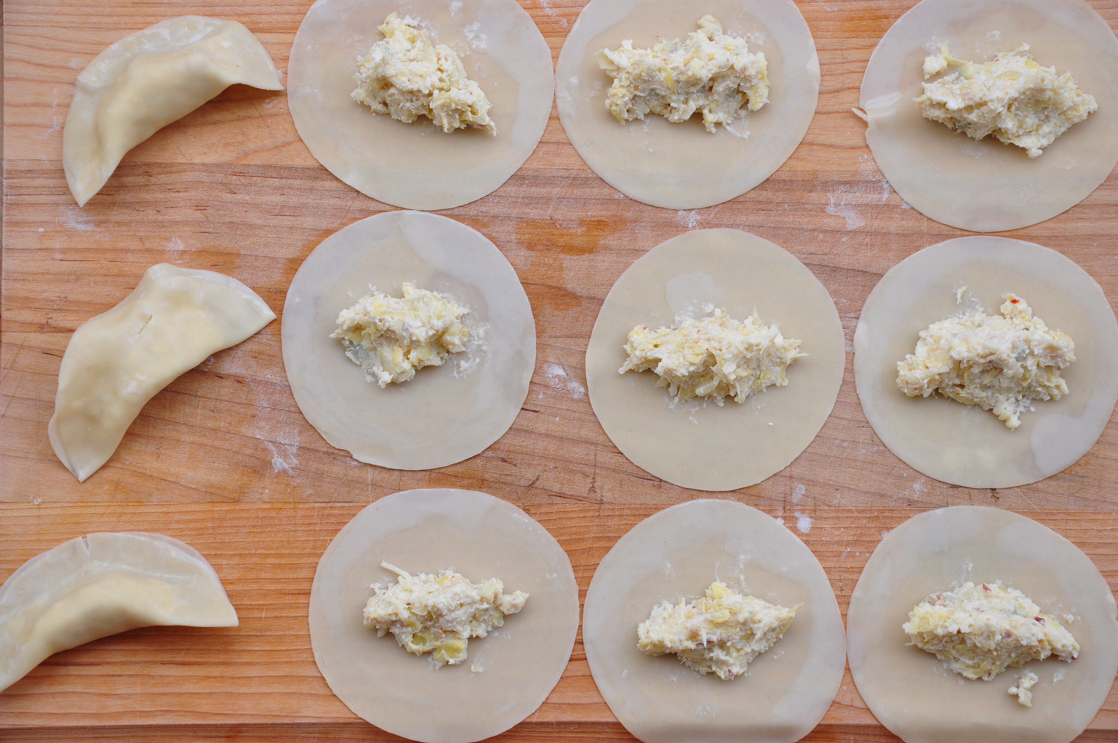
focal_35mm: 120
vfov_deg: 11.4
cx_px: 559
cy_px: 372
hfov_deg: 17.1
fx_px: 3722
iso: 400
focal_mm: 80
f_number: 9
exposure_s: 1/160
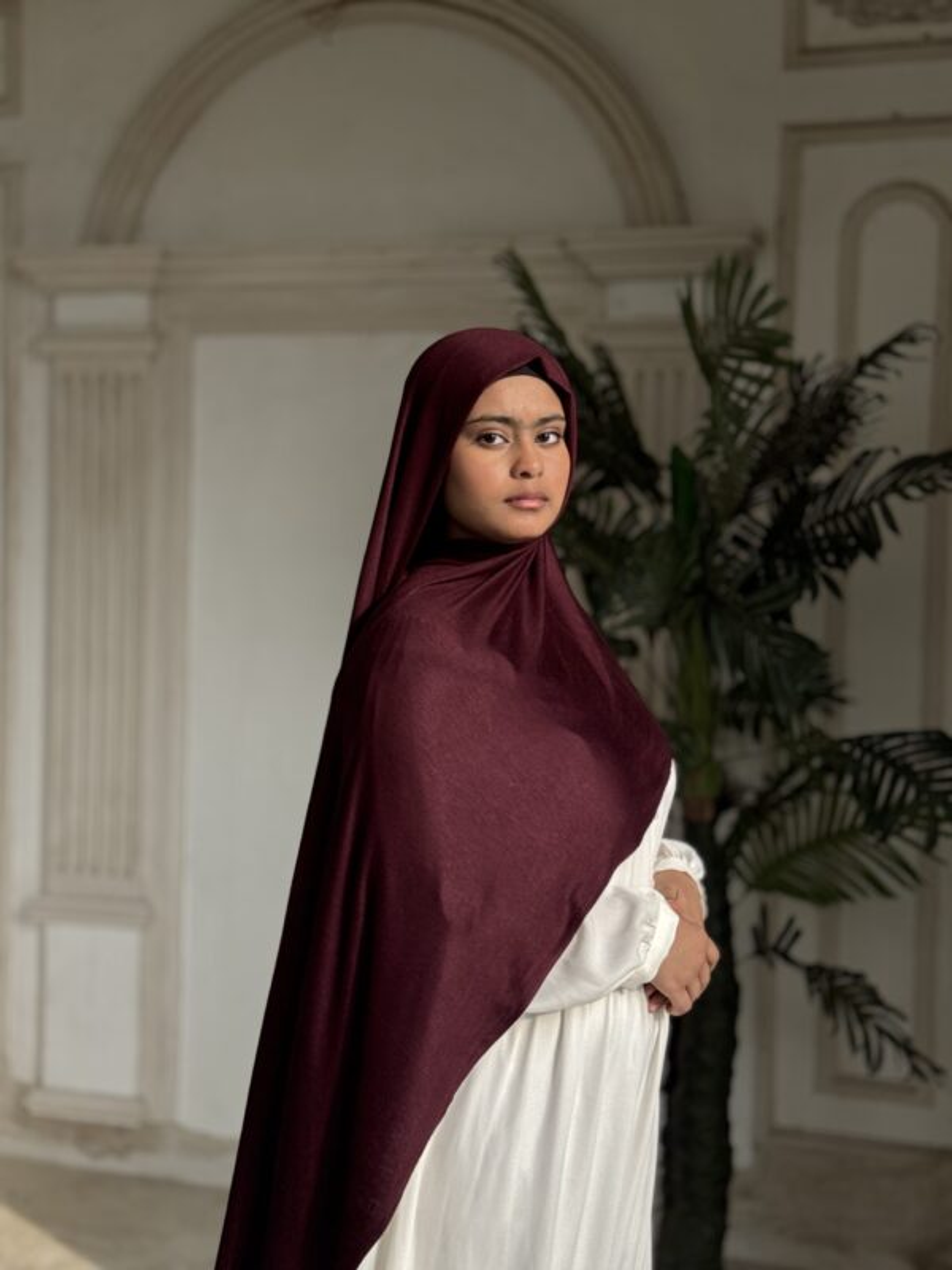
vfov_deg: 39.7
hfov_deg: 30.3
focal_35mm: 48
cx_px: 476
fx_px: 1760
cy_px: 635
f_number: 1.78
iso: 64
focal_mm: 6.76
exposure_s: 1/1215
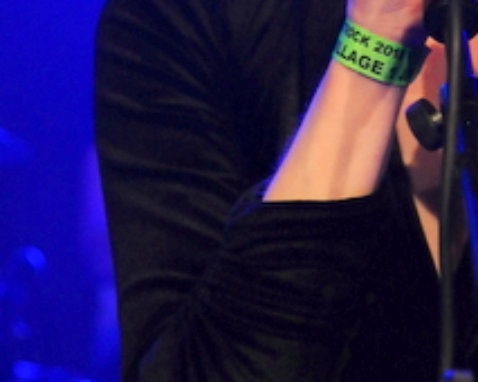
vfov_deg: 7.8
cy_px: 171
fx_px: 2784
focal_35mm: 197
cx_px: 421
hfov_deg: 9.8
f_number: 4
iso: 1250
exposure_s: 1/60
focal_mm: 62
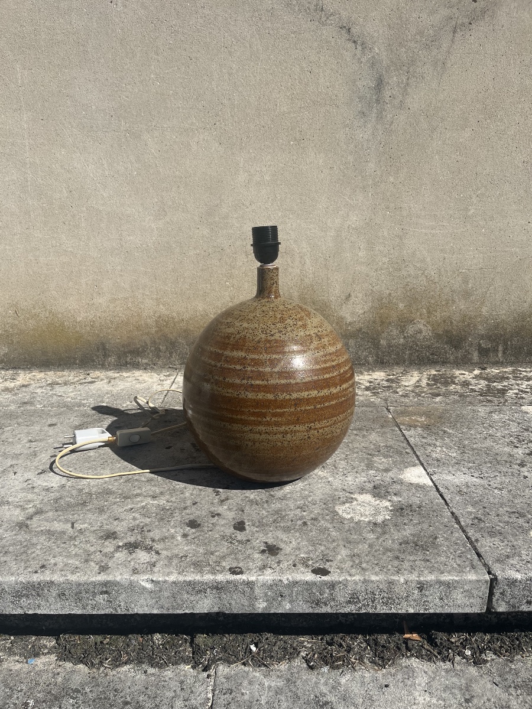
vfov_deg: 67.3
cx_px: 266
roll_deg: -0.7
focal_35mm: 26
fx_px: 533
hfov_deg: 53.1
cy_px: 354
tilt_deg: -13.2
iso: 50
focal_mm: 5.1
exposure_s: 1/6173
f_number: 1.6
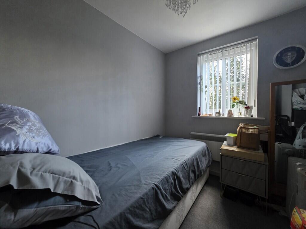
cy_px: 114
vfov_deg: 89.9
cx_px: 153
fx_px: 115
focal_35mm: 13
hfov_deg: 106.2
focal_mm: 2.2
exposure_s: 1/60.2
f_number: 1.9
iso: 500
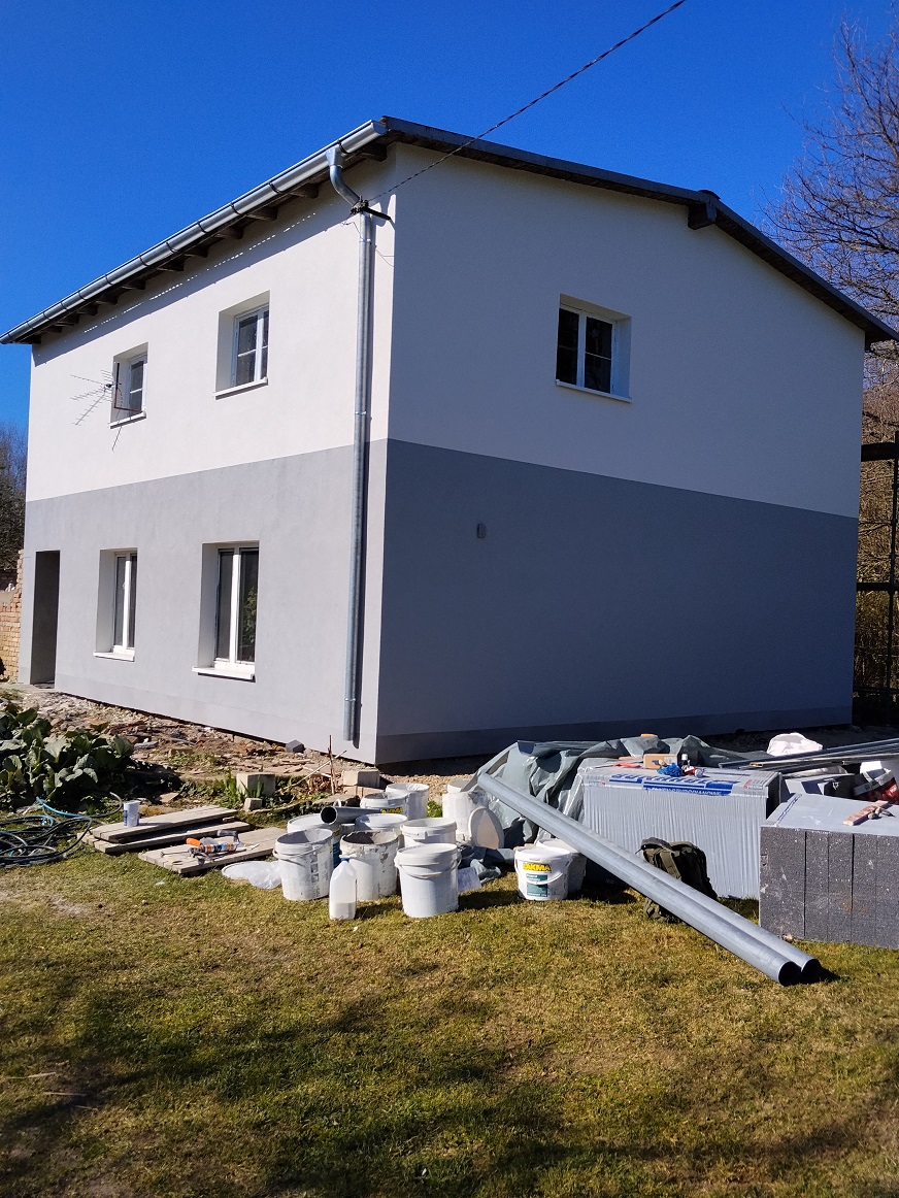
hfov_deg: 48.2
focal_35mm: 29
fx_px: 1004
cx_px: 450
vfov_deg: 61.6
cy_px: 599
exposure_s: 1/2341
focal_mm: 4.22
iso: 50
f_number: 1.8
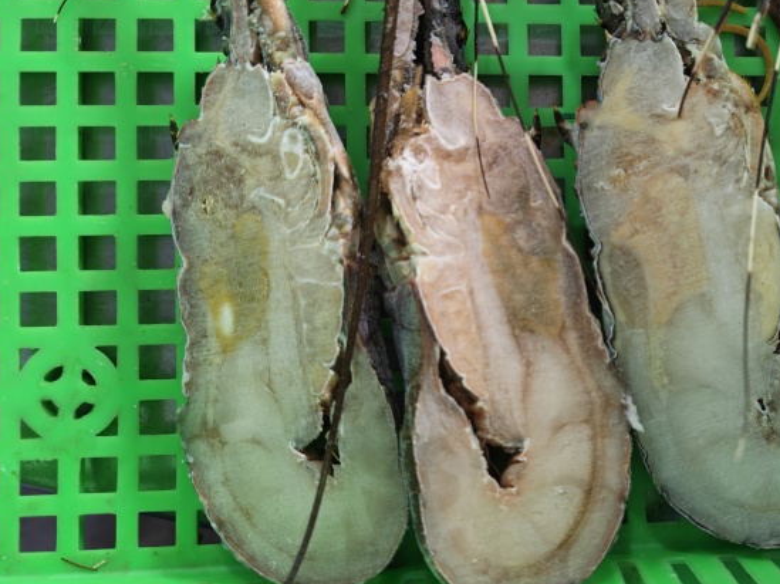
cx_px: 557
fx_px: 788
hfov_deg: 51.0
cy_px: 273
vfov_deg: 40.6
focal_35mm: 35
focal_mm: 6.12
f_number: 1.9
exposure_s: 1/50
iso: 640
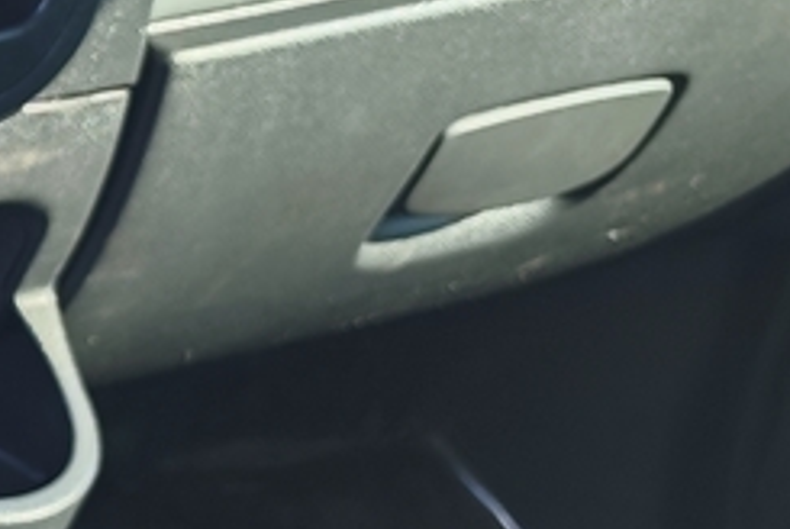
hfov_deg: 14.7
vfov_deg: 12.4
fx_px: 2439
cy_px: 252
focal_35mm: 111
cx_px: -856
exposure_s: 1/60.1
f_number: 2
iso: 400
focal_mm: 8.72
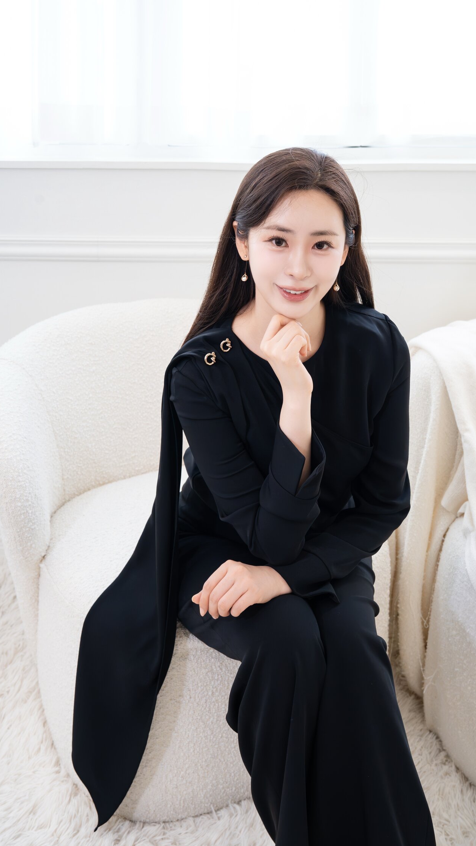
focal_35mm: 41
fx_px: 920
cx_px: 251
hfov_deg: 29.0
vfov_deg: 49.4
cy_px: 423
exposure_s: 1/250
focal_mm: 39
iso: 4000
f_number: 7.1
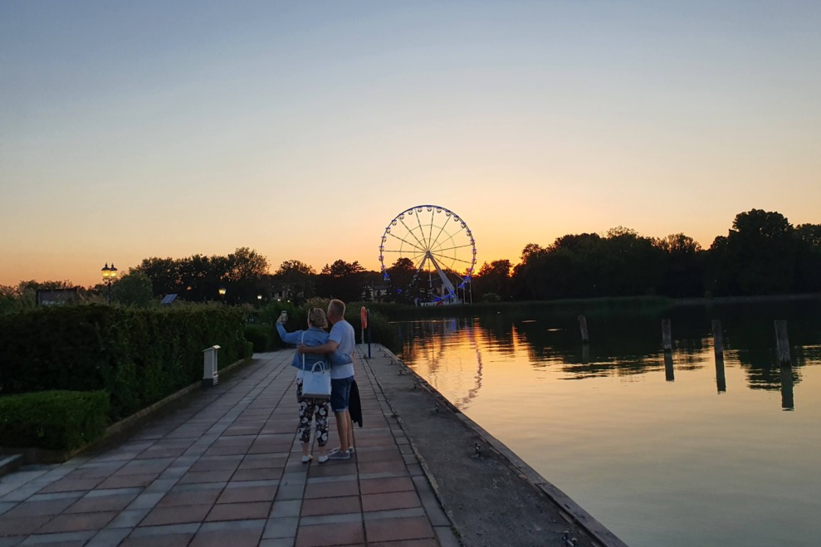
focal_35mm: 28
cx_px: 419
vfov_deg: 46.4
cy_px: 255
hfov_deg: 65.5
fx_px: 638
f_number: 2.4
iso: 50
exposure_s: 1/239
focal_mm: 4.32
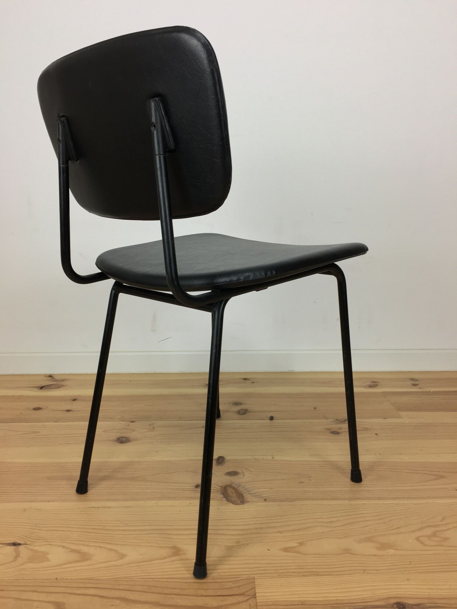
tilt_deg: -13.2
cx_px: 228
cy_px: 304
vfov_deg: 61.7
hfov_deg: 48.2
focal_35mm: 29
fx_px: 510
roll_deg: +0.2
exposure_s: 1/33
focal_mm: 4.15
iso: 40
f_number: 2.2
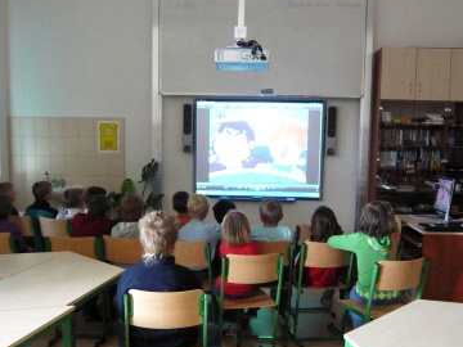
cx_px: 238
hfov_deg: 52.6
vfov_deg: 40.6
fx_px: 468
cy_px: 203
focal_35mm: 35
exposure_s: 1/30
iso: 400
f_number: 2.8
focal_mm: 4.6
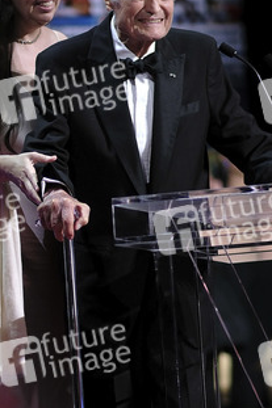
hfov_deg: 12.7
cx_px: 101
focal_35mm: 108
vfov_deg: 18.9
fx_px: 1225
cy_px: 159
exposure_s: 1/800
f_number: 1.2
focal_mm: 56
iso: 1000
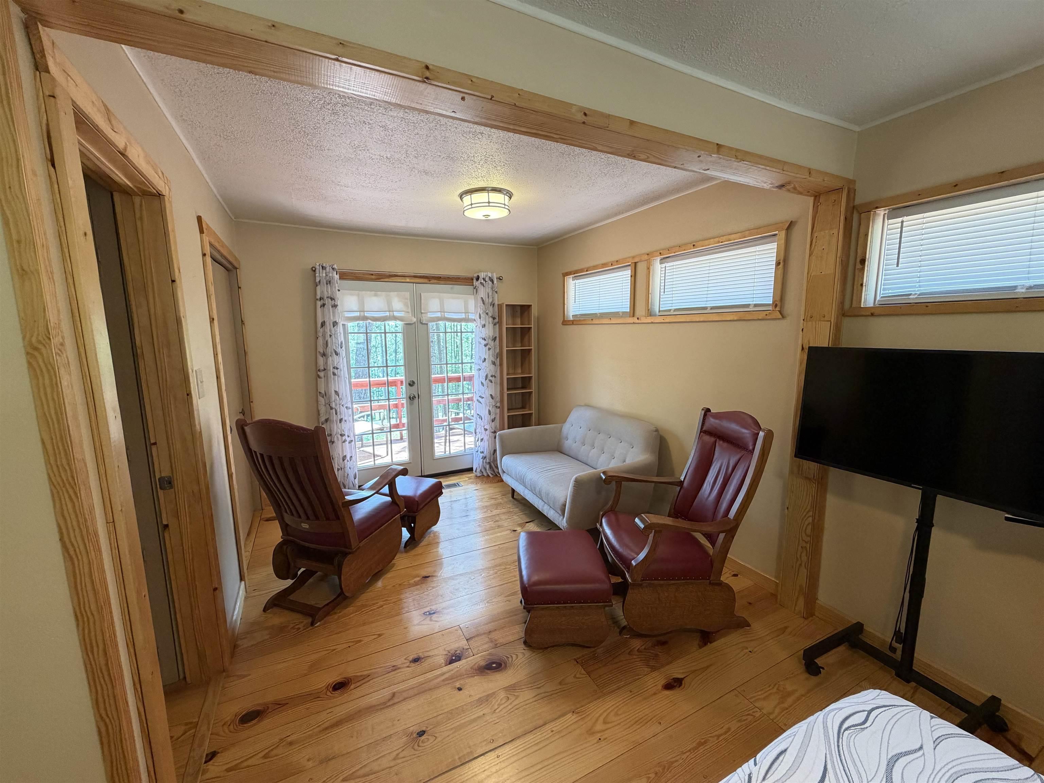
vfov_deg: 85.7
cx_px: 522
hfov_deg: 102.1
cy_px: 392
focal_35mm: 14
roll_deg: +0.5
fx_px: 422
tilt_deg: -8.0
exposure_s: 1/60
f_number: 2.2
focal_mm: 2.22
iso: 200
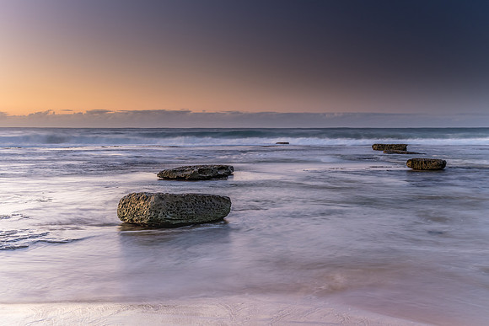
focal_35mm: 42
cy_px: 163
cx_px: 244
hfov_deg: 46.0
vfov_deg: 31.6
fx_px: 576
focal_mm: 28
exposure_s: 1.6
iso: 200
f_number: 5.6
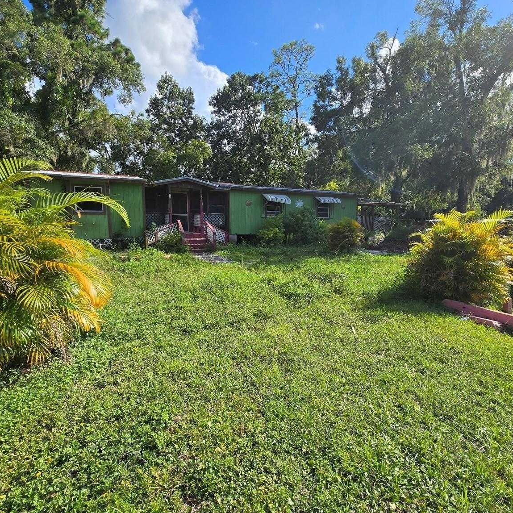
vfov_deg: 87.4
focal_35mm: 16
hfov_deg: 87.4
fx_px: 268
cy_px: 254
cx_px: 267
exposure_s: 1/1978
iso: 50
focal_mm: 2.2
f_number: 2.2
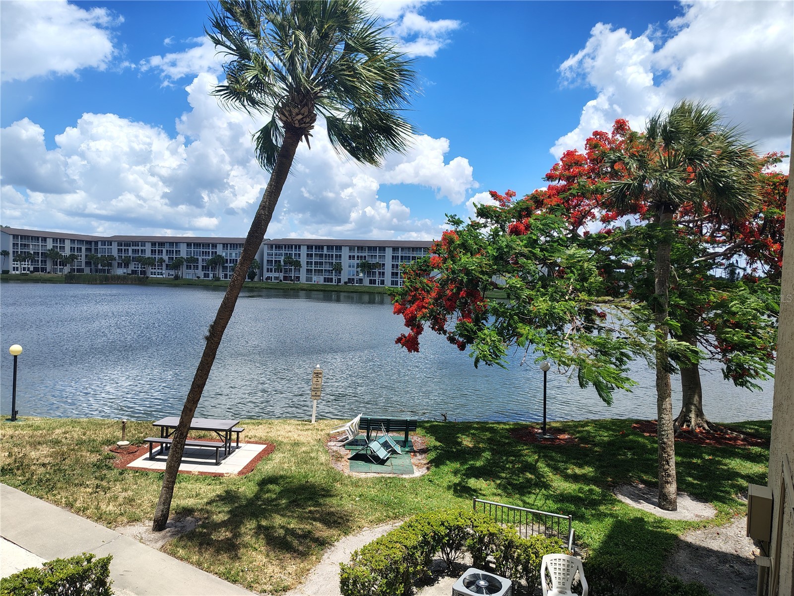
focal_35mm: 24
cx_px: 397
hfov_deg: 71.6
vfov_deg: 56.8
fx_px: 550
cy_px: 298
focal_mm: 5.56
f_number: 1.8
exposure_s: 1/1602
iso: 100
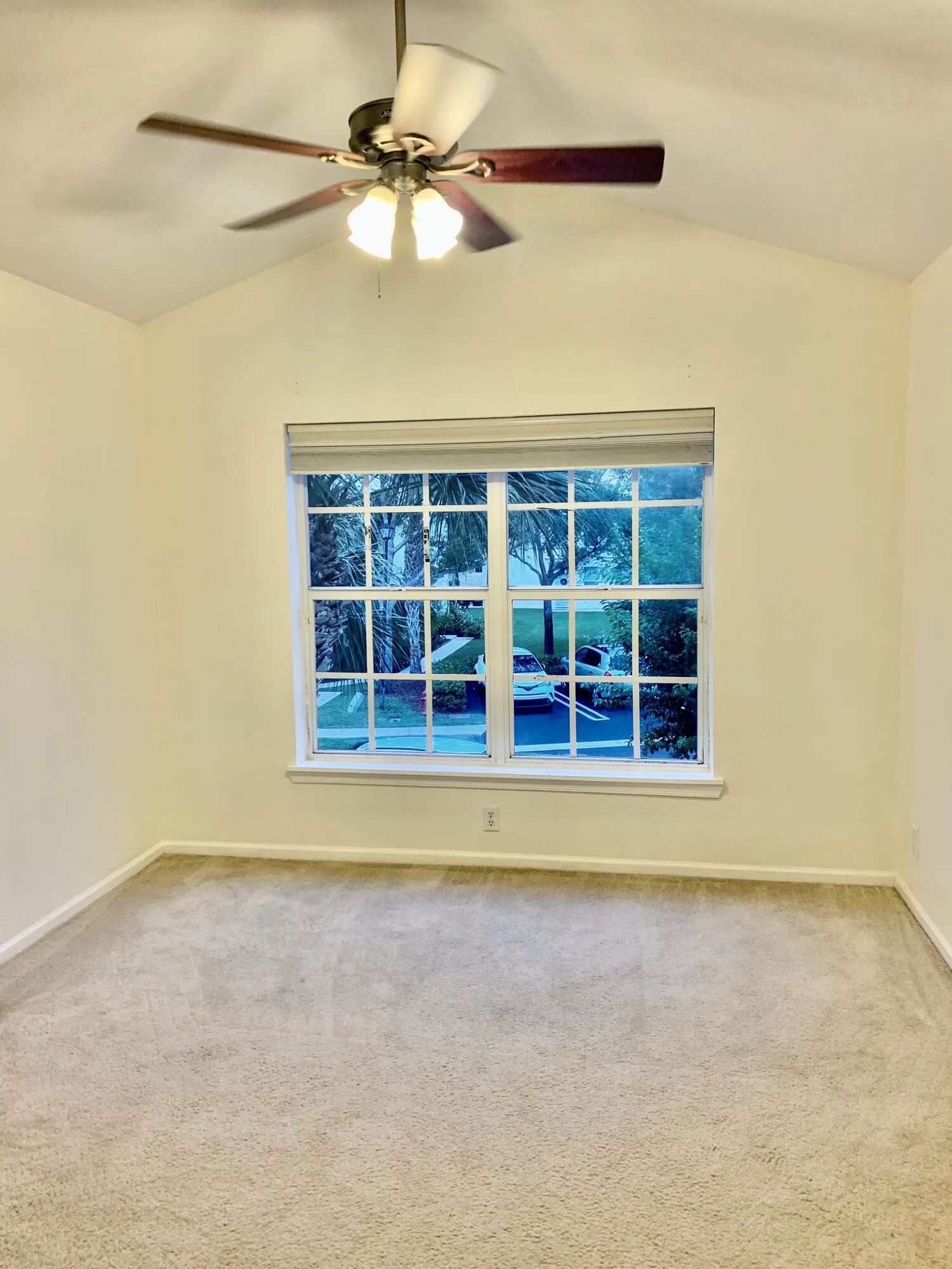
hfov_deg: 53.1
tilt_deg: -3.1
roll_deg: +1.4
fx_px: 953
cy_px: 634
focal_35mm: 26
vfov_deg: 67.3
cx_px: 476
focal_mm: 4.25
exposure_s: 1/60
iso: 50
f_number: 1.8
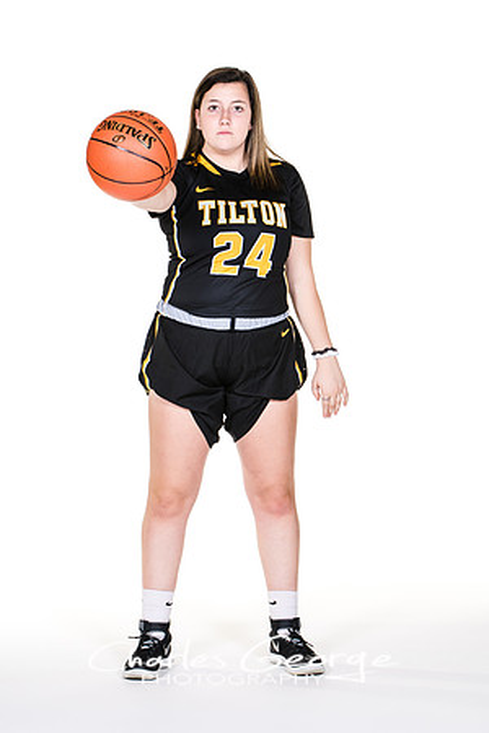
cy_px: 366
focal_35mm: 135
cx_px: 244
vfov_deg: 15.2
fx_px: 2750
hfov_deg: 10.2
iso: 200
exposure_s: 1/160
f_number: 6.3
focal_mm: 90
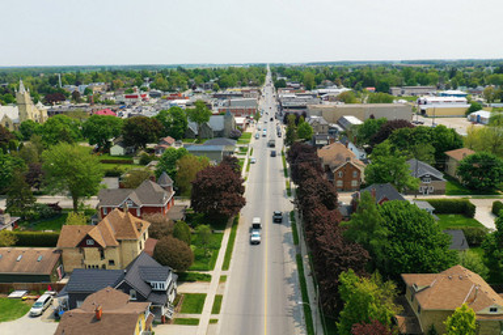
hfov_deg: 65.5
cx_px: 252
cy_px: 168
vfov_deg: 46.4
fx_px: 391
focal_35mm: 28
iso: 100
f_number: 5
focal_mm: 10.3
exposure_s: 1/240
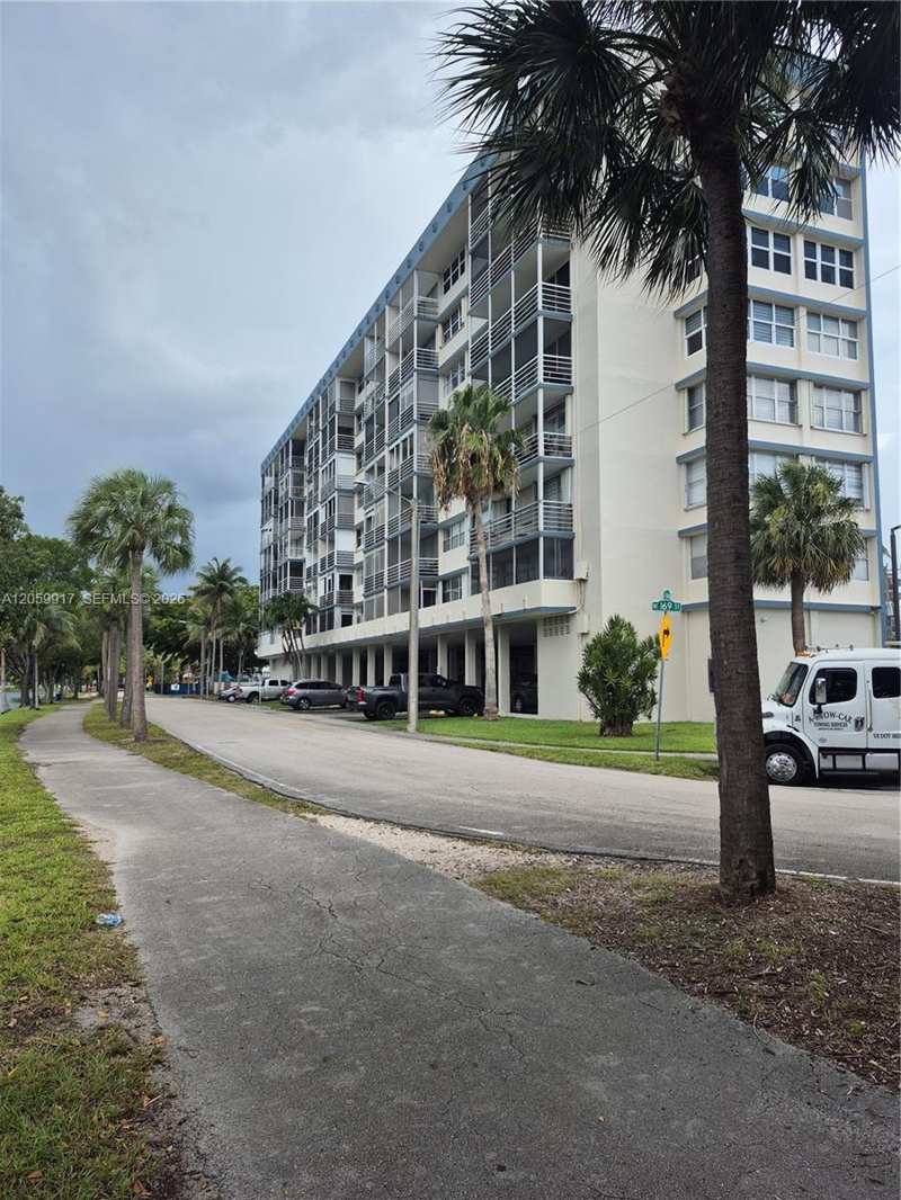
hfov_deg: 58.9
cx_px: 450
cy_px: 600
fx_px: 798
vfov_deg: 73.9
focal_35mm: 23
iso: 25
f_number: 1.8
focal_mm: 5.4
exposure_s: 1/868
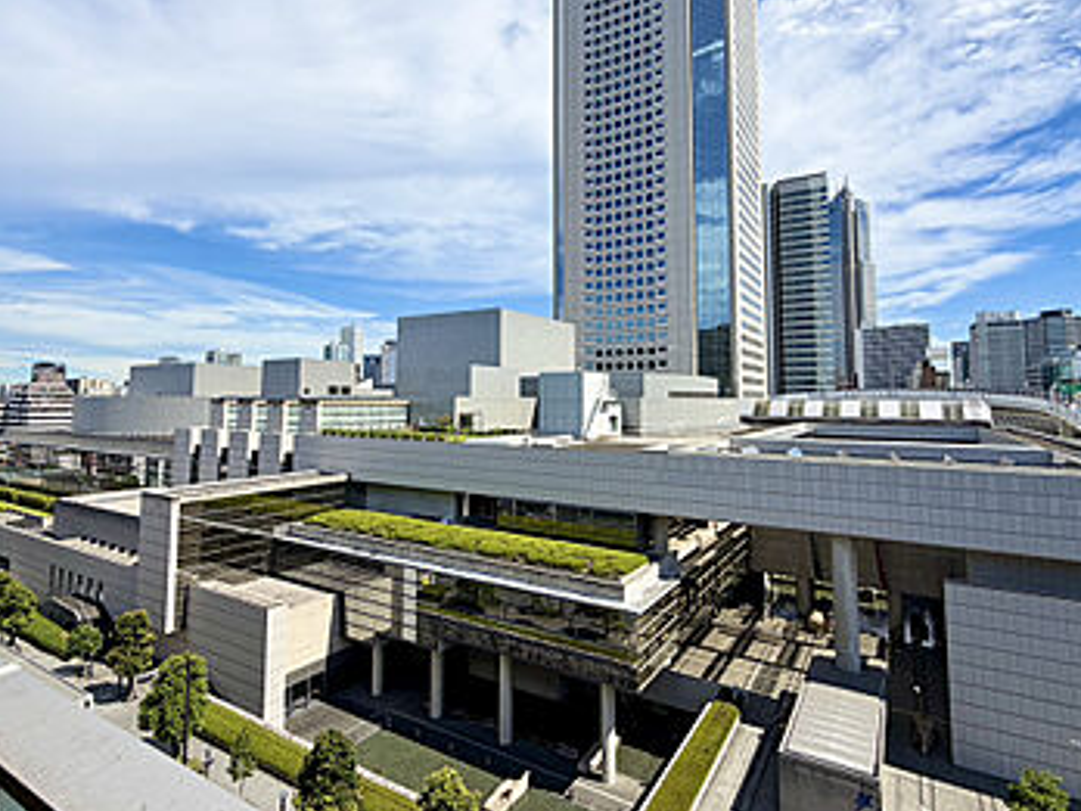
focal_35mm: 18
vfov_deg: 71.4
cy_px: 367
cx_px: 544
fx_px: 562
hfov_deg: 87.8
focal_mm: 2.22
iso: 20
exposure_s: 1/1285
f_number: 2.2
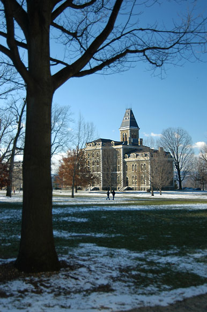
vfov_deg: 41.1
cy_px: 156
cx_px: 104
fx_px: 414
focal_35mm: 48
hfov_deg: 28.0
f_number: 4
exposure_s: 1/320
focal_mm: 32
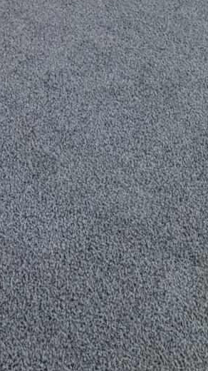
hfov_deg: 13.4
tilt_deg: -11.5
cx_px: -33
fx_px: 864
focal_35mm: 88
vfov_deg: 18.8
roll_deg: -0.2
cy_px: -292
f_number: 2.2
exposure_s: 1/120
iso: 50
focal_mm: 2.22
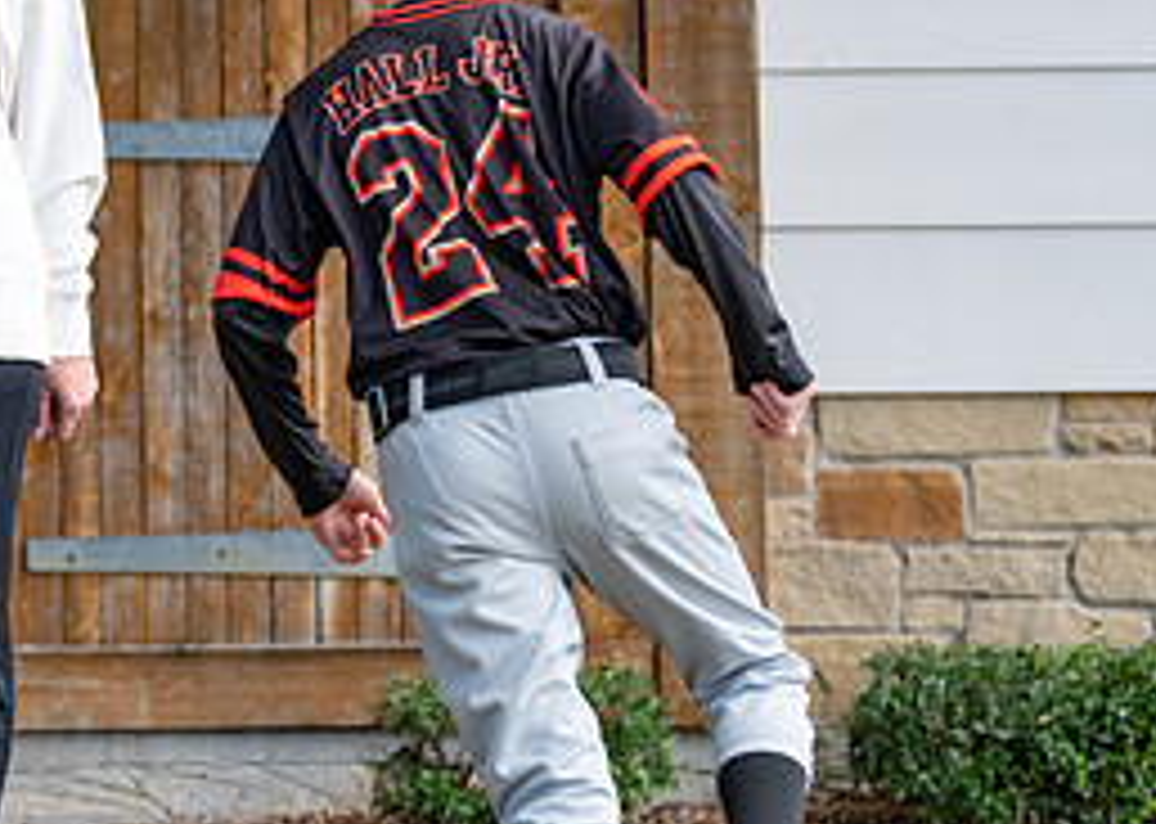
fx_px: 4001
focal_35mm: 122
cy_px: 257
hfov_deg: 15.8
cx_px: -225
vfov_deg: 11.7
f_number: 2.2
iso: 1250
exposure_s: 1/1000
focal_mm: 50
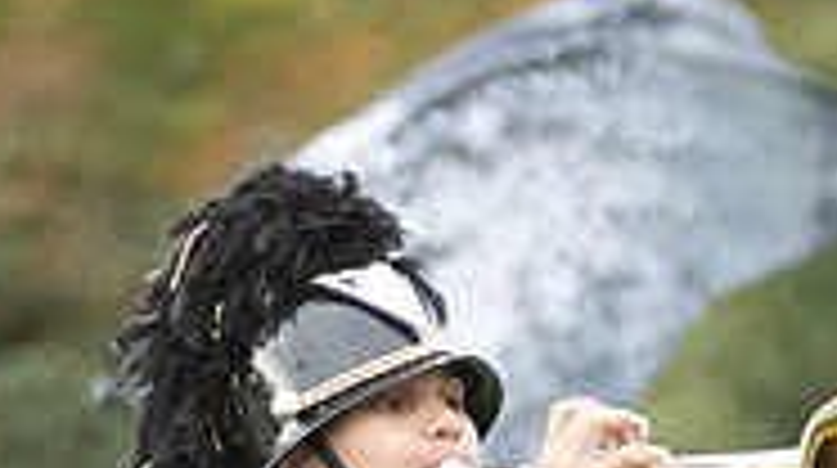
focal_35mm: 1065
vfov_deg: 1.1
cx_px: 538
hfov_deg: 2.0
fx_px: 23603
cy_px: 958
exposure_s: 1/1250
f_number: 5.6
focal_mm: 280
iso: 2500
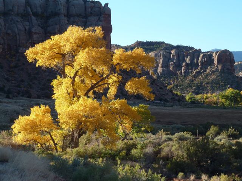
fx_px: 580
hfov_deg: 23.6
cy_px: 90
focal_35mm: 83
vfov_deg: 17.8
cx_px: 121
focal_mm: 13.7
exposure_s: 1/200
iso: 80
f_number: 4.2
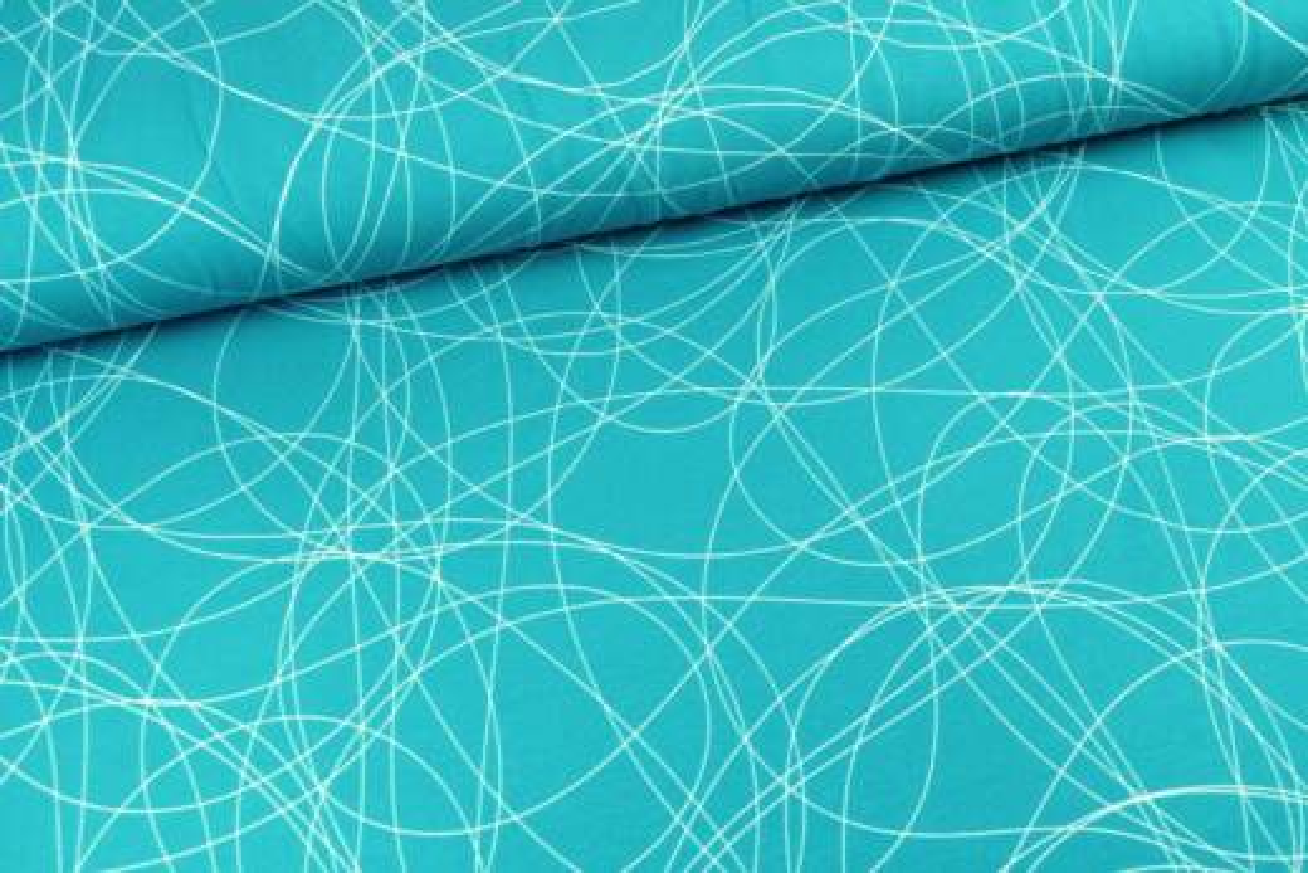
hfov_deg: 49.5
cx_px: 654
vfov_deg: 34.2
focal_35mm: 39
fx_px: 1417
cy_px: 436
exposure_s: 1/100
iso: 125
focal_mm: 14.24
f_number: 3.1
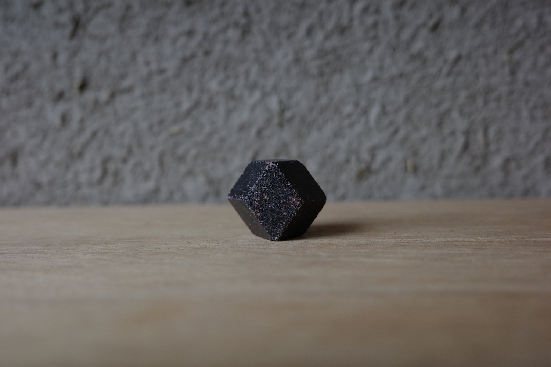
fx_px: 612
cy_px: 184
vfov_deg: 33.4
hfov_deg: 48.5
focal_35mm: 40
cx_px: 276
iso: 200
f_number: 2.8
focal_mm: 26
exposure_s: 1/125
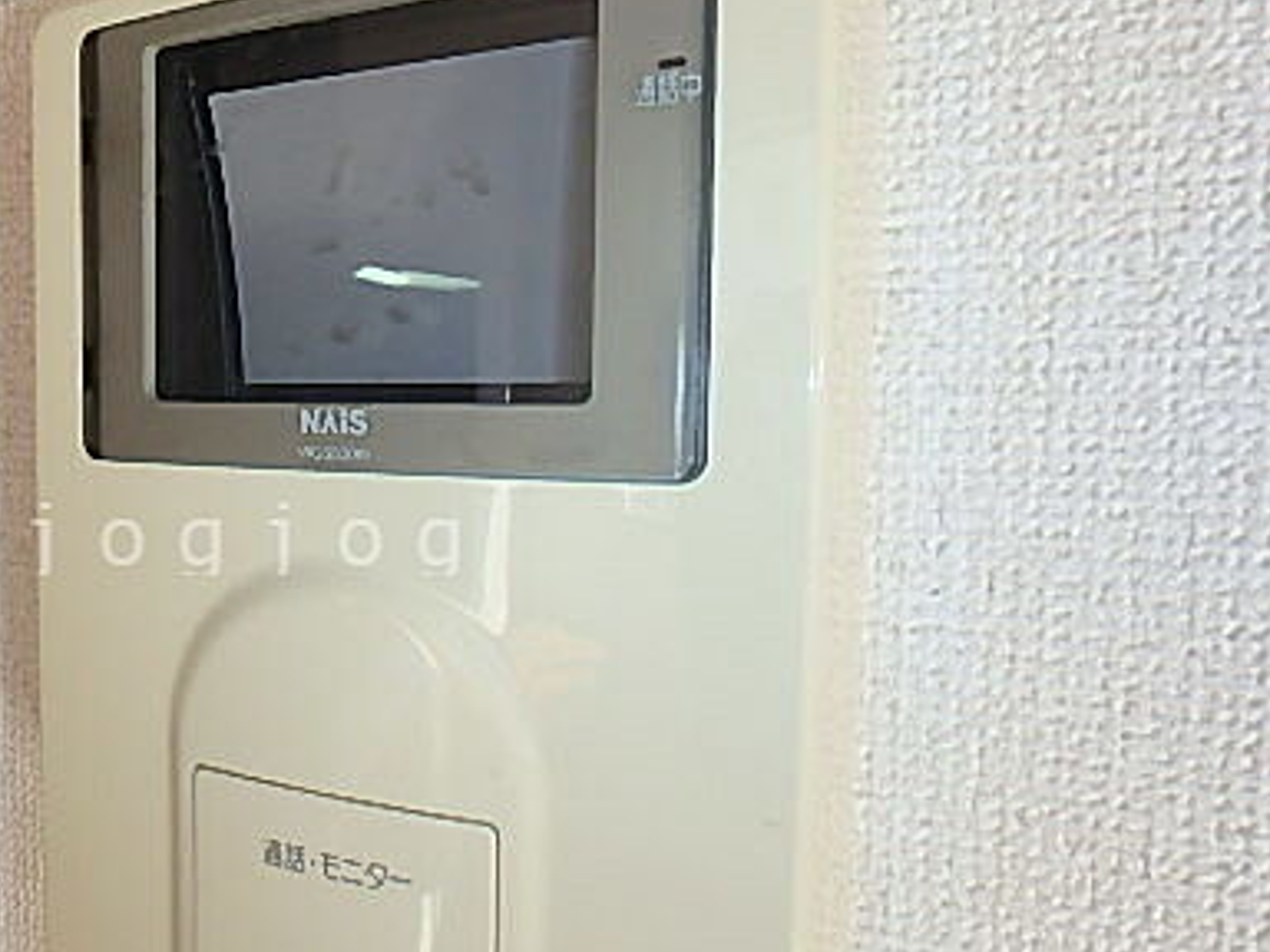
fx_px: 1284
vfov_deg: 40.6
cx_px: 251
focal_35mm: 35
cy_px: 536
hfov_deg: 49.5
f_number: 3.5
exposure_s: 1/60
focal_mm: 3.7
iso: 125
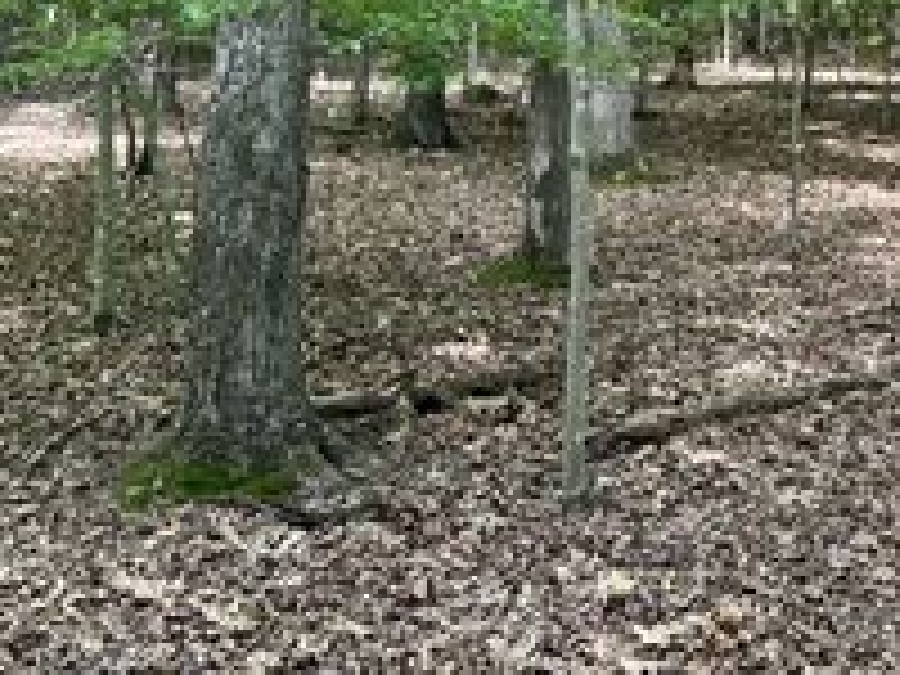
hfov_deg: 30.8
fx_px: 1560
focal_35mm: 60
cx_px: 801
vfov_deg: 23.8
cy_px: 83
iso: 80
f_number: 1.78
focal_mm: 6.86
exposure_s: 1/121
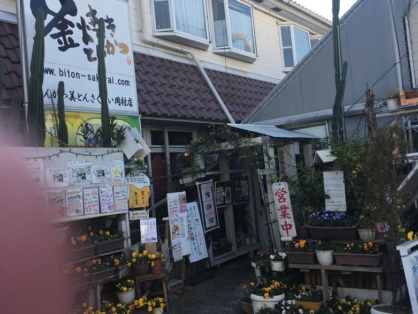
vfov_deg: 37.7
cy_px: 154
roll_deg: +5.6
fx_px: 459
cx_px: 235
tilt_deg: +3.8
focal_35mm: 38
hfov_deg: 48.9
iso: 25
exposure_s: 1/310
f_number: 2.2
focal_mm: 4.15
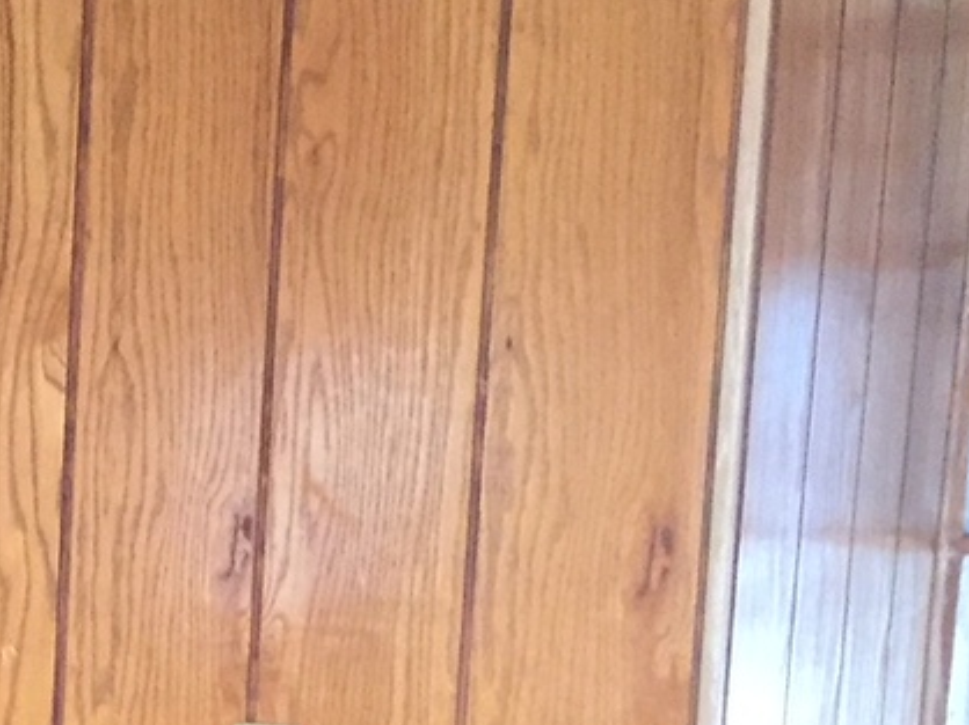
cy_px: 825
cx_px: -461
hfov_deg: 17.7
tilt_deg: -7.5
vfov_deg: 14.4
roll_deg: +0.5
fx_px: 2798
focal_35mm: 100
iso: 250
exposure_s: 1/30
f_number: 2.2
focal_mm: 4.15
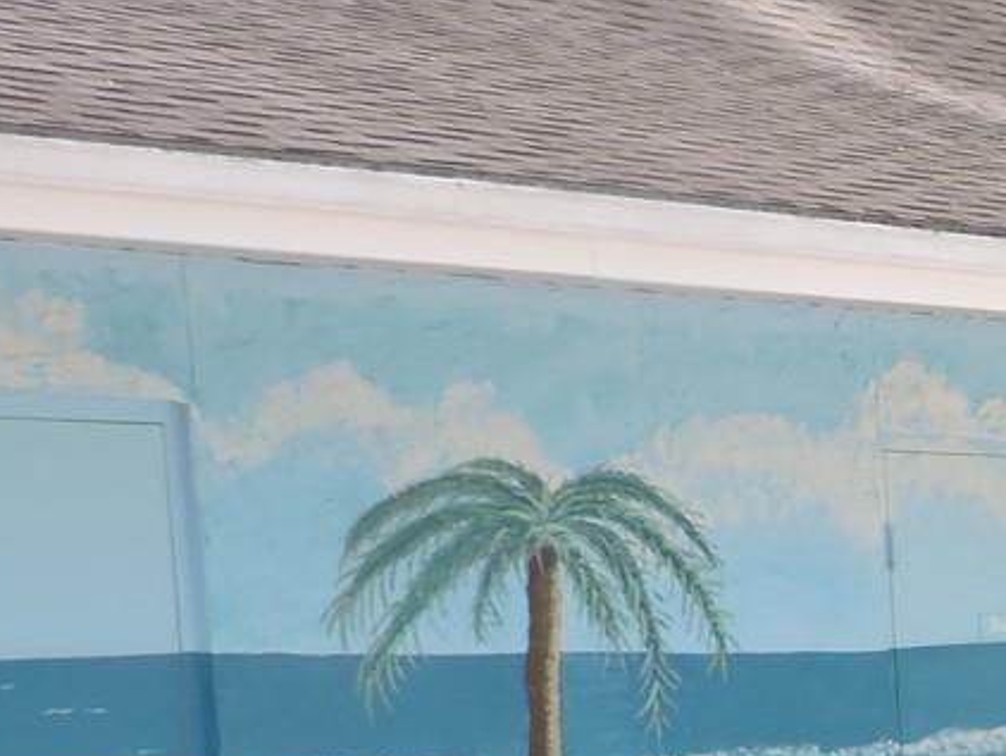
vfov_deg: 11.5
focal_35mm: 125
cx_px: 1769
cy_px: 1033
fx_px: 3635
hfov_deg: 14.1
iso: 140
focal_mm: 5.9
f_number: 3.2
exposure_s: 1/1250
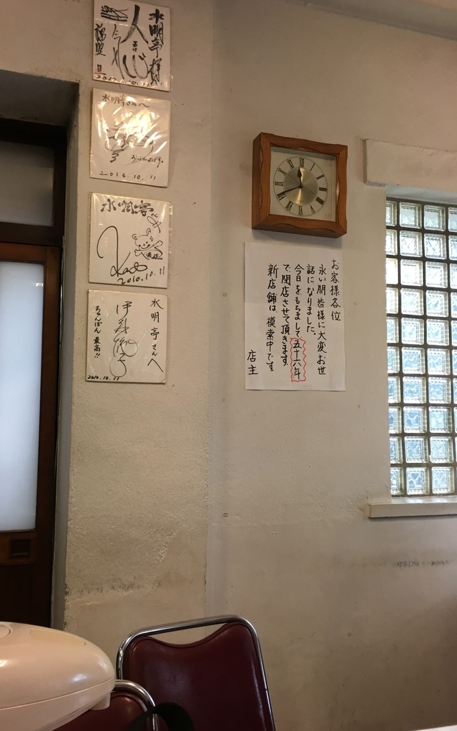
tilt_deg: +5.2
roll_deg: -0.1
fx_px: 617
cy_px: 366
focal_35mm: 31
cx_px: 189
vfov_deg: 61.2
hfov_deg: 40.5
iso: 32
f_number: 2.2
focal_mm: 4.15
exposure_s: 1/15
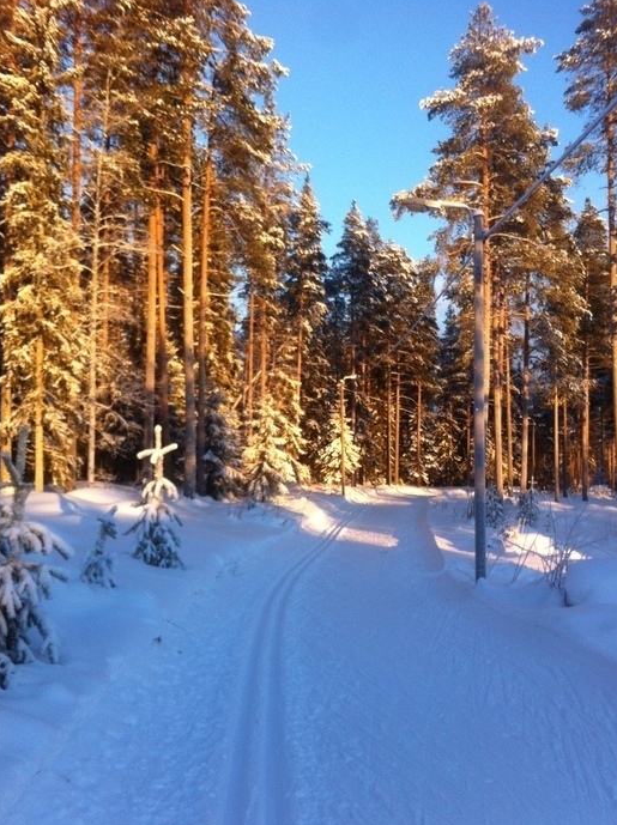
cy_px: 455
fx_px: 929
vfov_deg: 47.8
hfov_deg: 36.7
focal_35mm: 39
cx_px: 320
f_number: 2.8
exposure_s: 1/247
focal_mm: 3.85
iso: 80
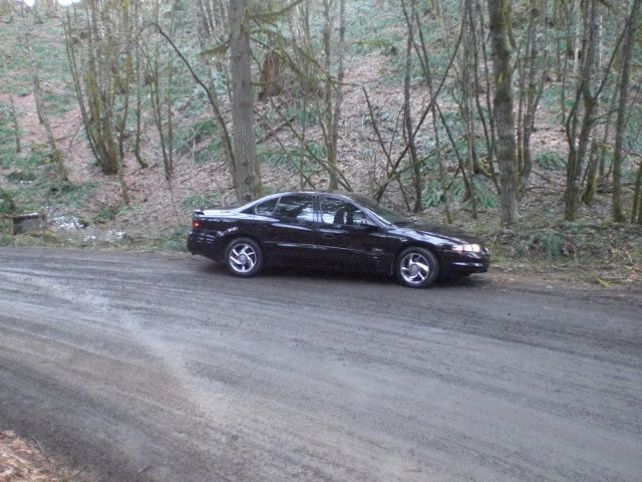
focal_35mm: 38
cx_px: 321
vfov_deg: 37.7
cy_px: 241
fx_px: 705
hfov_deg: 49.0
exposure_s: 1/80
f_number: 3.1
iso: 800
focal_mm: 6.3
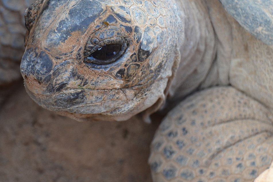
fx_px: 1052
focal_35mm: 139
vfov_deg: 9.9
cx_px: 87
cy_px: 57
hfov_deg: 14.8
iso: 400
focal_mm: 55
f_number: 6.3
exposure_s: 1/125
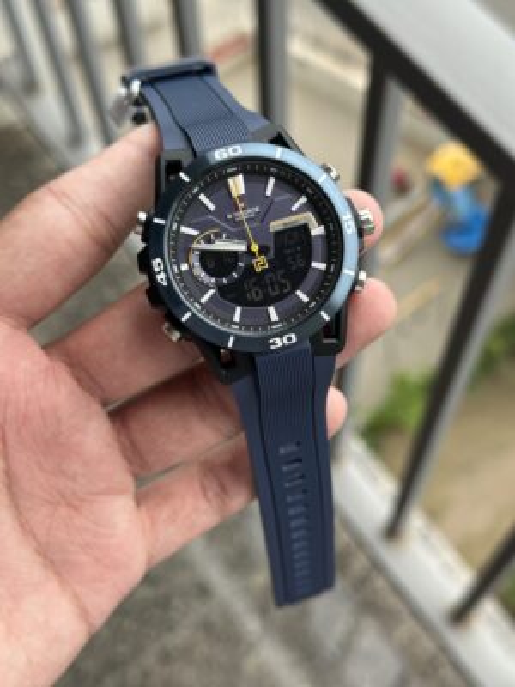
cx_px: 258
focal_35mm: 48
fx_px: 952
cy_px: 344
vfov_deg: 39.7
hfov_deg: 30.3
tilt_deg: -64.0
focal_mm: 6.86
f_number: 1.78
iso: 64
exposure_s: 1/719
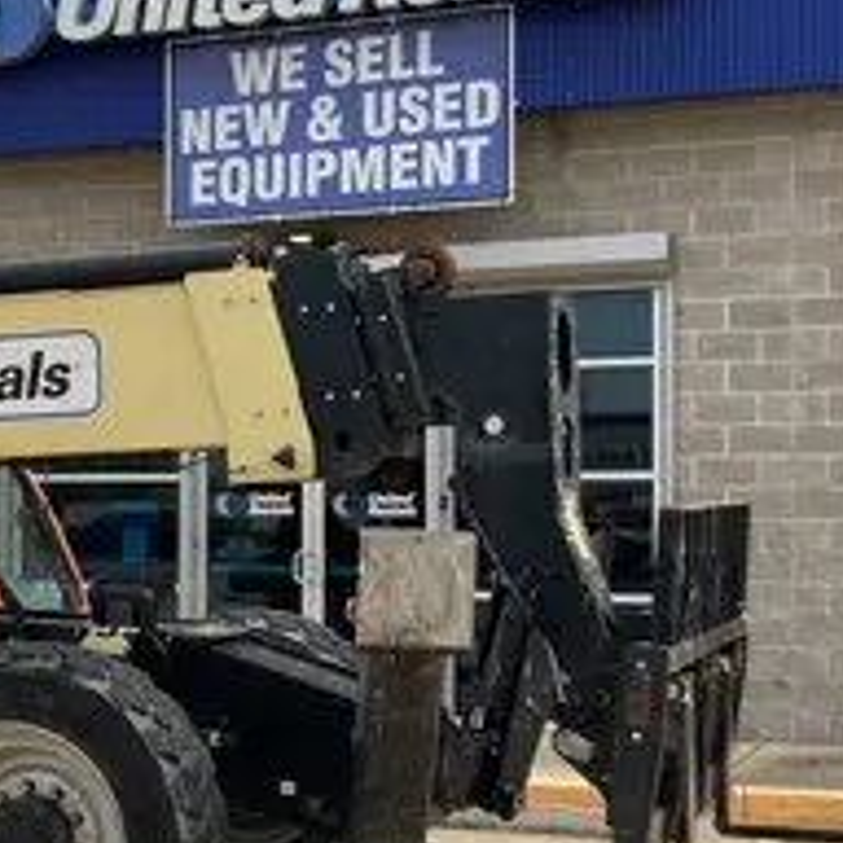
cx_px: 206
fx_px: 1956
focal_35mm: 71
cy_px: 472
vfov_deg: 24.3
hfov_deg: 24.0
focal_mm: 3.99
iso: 20
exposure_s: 1/1736
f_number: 1.8
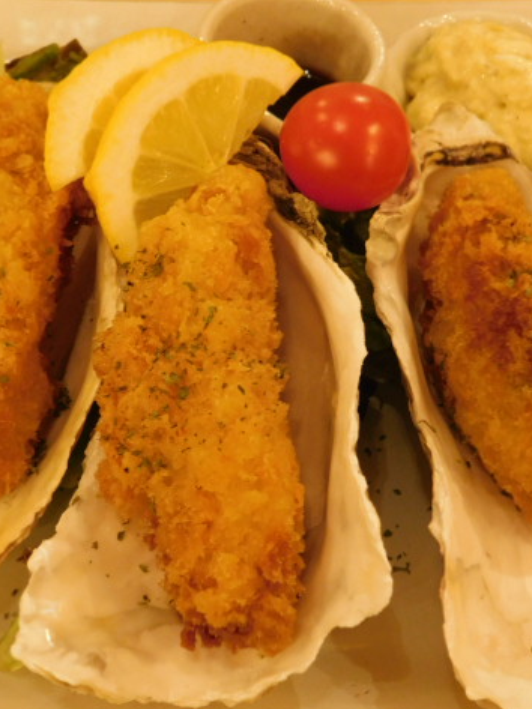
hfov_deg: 24.0
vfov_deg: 31.7
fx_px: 1250
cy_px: 359
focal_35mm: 61
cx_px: 213
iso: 400
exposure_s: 1/10
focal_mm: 8
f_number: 3.7
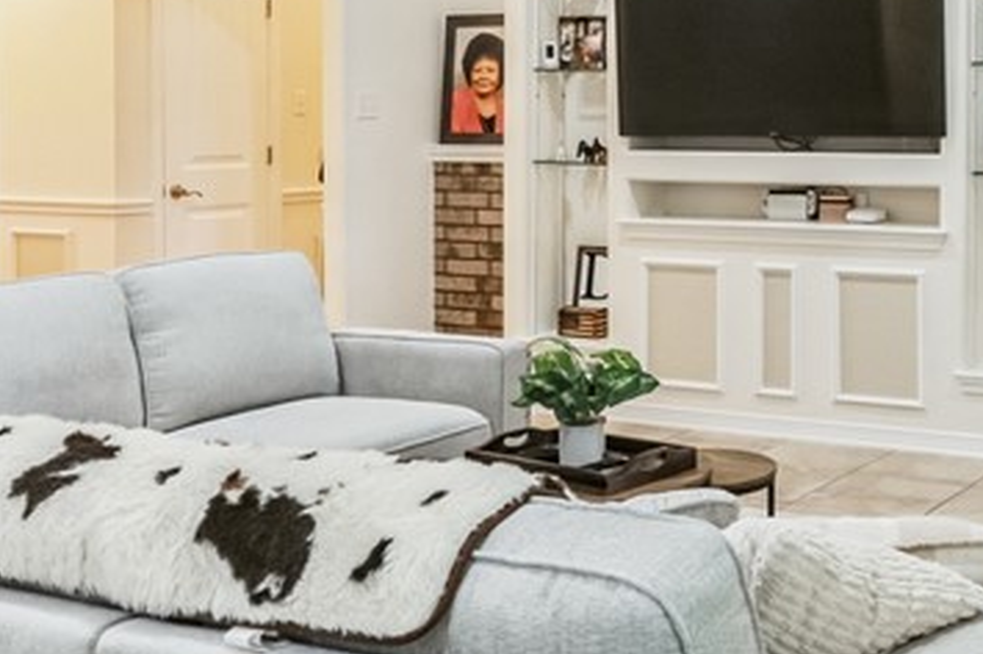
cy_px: 162
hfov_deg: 36.0
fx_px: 1419
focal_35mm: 52
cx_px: 878
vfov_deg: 25.6
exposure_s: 1/10
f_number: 8
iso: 400
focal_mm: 17
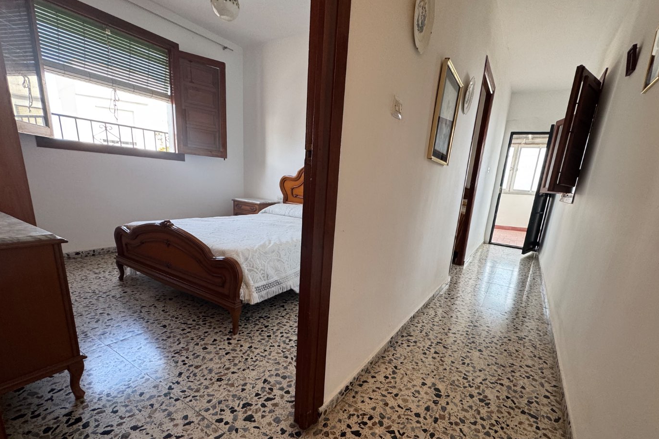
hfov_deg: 96.6
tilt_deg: -13.1
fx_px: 293
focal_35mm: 16
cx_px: 353
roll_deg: -4.8
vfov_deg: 73.3
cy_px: 254
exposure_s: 1/100
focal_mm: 2.22
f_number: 2.2
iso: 160
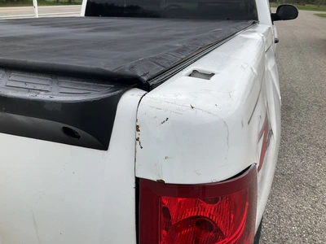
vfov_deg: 48.2
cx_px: 163
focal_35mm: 29
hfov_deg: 61.7
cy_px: 122
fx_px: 273
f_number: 1.8
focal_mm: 3
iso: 25
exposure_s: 1/855
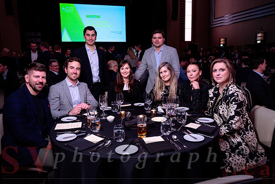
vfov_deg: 45.6
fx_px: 218
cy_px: 90
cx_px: 142
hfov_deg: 64.4
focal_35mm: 29
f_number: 4
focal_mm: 26
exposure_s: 1/40
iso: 800
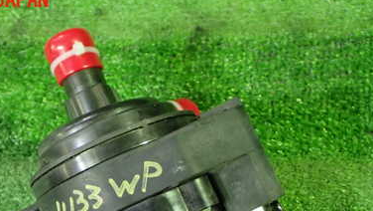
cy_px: 212
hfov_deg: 31.8
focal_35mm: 66
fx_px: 653
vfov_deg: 17.8
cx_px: 166
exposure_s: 1/30
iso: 800
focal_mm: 6.83
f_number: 2.7
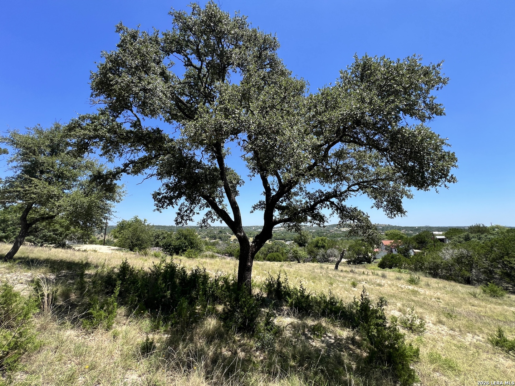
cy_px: 193
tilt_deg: +10.1
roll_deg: +0.3
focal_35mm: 13
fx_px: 193
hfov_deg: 106.2
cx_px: 258
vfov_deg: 89.9
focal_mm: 1.57
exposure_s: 1/911
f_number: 1.8
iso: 32
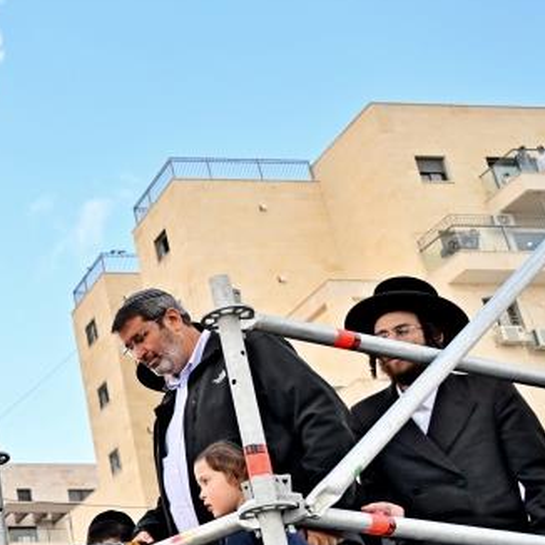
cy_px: 425
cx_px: -281
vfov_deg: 26.5
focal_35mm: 64
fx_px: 1140
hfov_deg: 22.1
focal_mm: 24
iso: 500
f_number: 4
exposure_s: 1/800
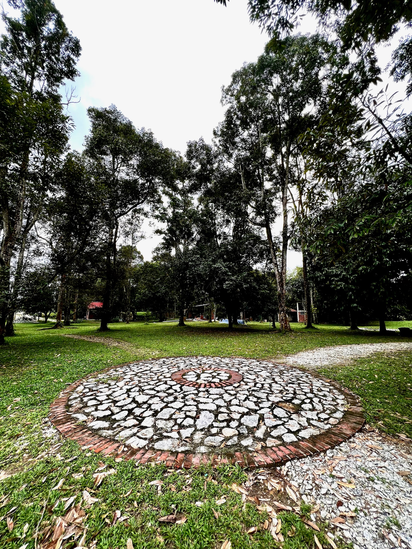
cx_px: 206
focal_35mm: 13
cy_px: 274
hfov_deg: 89.9
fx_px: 206
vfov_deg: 106.2
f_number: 1.8
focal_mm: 1.57
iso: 32
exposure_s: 1/199
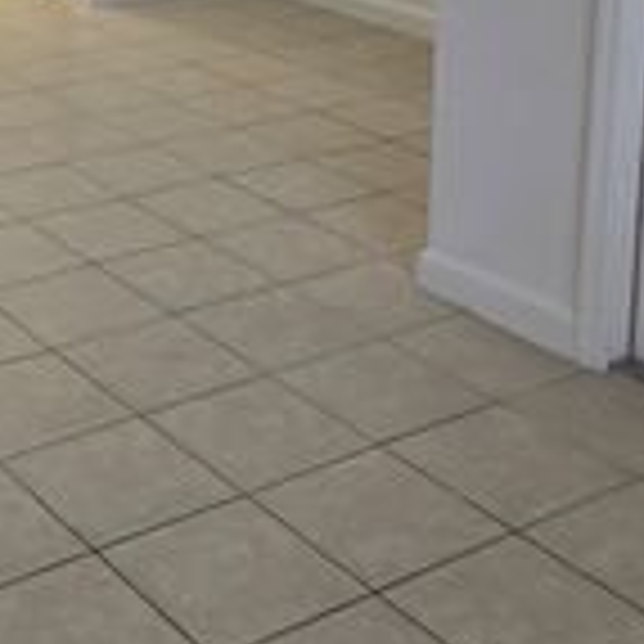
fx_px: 1494
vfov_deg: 22.8
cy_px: -74
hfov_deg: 23.5
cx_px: 41
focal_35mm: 71
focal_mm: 6.3
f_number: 1.7
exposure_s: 1/120
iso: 64
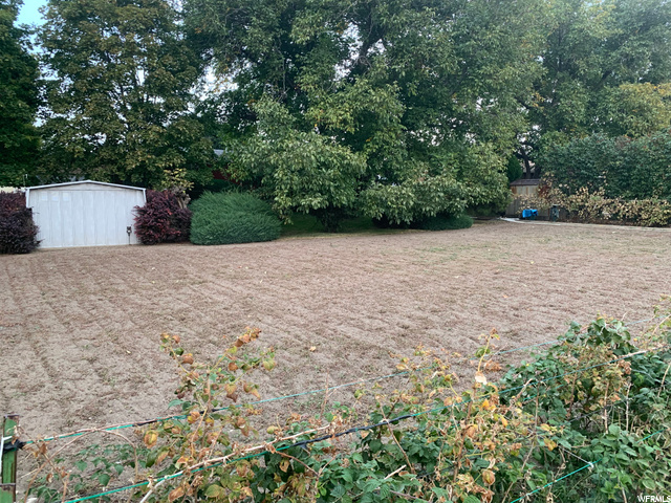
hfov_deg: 67.3
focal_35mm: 26
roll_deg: -1.3
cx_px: 336
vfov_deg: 53.1
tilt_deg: -1.0
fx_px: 504
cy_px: 252
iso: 100
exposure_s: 1/97
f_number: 1.8
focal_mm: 4.25
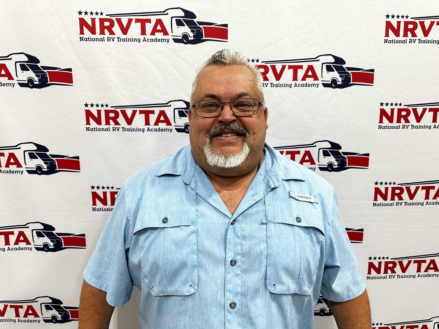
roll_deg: -0.4
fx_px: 304
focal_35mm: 24
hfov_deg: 71.6
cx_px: 220
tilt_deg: -8.8
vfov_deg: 56.8
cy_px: 164
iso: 160
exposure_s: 1/60
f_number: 1.78
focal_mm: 6.86
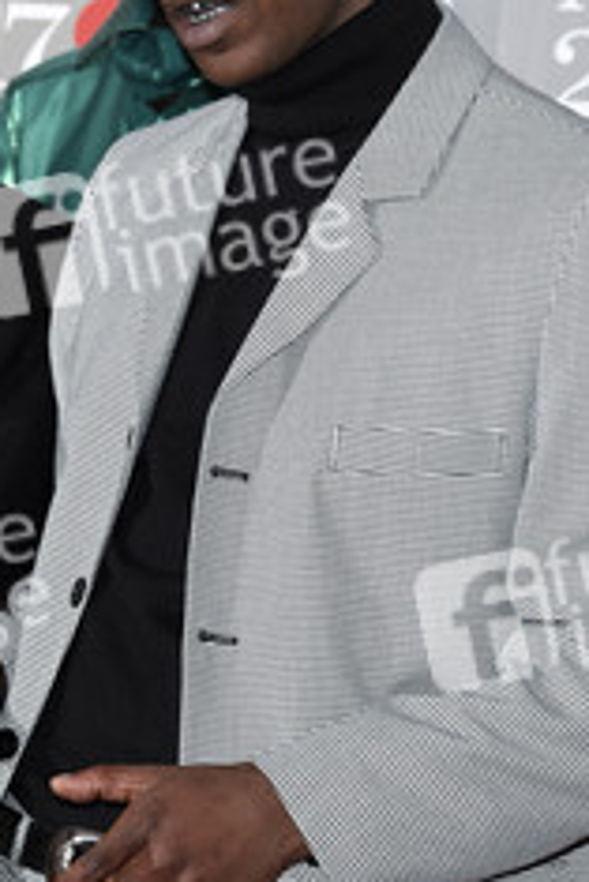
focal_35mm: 179
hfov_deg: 7.7
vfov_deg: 11.5
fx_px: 4386
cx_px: 268
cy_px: 417
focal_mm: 105
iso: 400
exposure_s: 1/250
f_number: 5.6
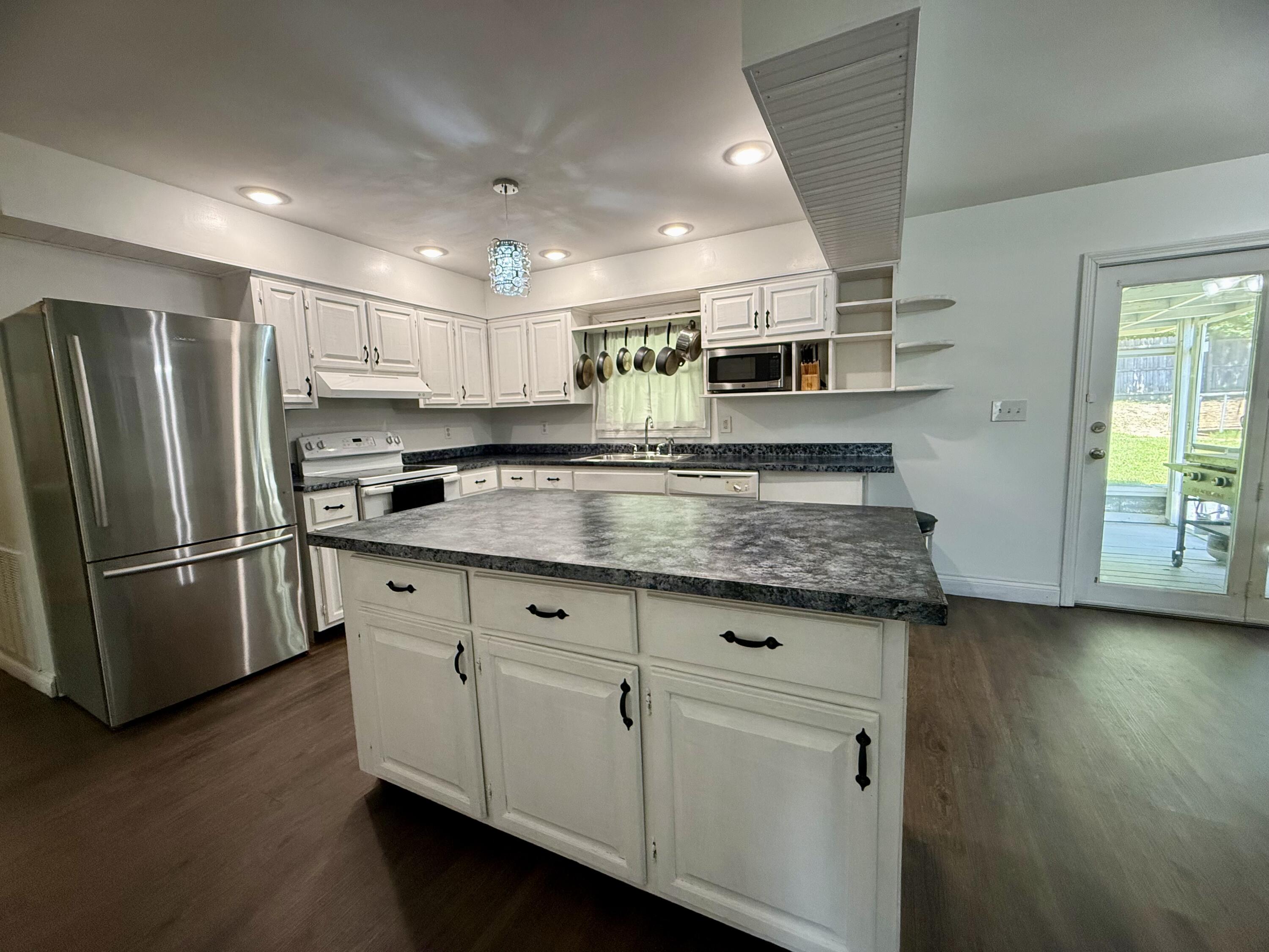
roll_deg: +2.0
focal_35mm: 14
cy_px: 476
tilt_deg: -6.4
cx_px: 634
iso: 250
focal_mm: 2.22
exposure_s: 1/120
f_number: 2.2
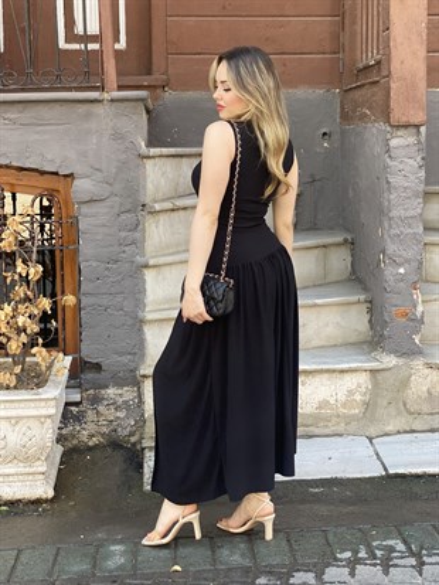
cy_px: 292
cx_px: 220
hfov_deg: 28.0
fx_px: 879
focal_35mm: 52
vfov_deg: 36.8
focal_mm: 6
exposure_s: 1/122
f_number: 2
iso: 32
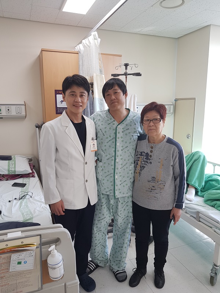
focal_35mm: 26
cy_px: 146
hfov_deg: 53.1
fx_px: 220
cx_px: 110
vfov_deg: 67.3
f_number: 1.7
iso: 50
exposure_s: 1/60
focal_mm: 4.3
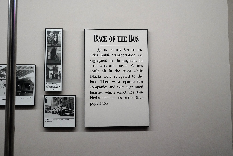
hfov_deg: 40.3
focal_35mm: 49
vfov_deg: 27.5
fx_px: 317
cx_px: 116
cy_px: 78
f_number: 11
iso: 8000
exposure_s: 1/100
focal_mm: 49
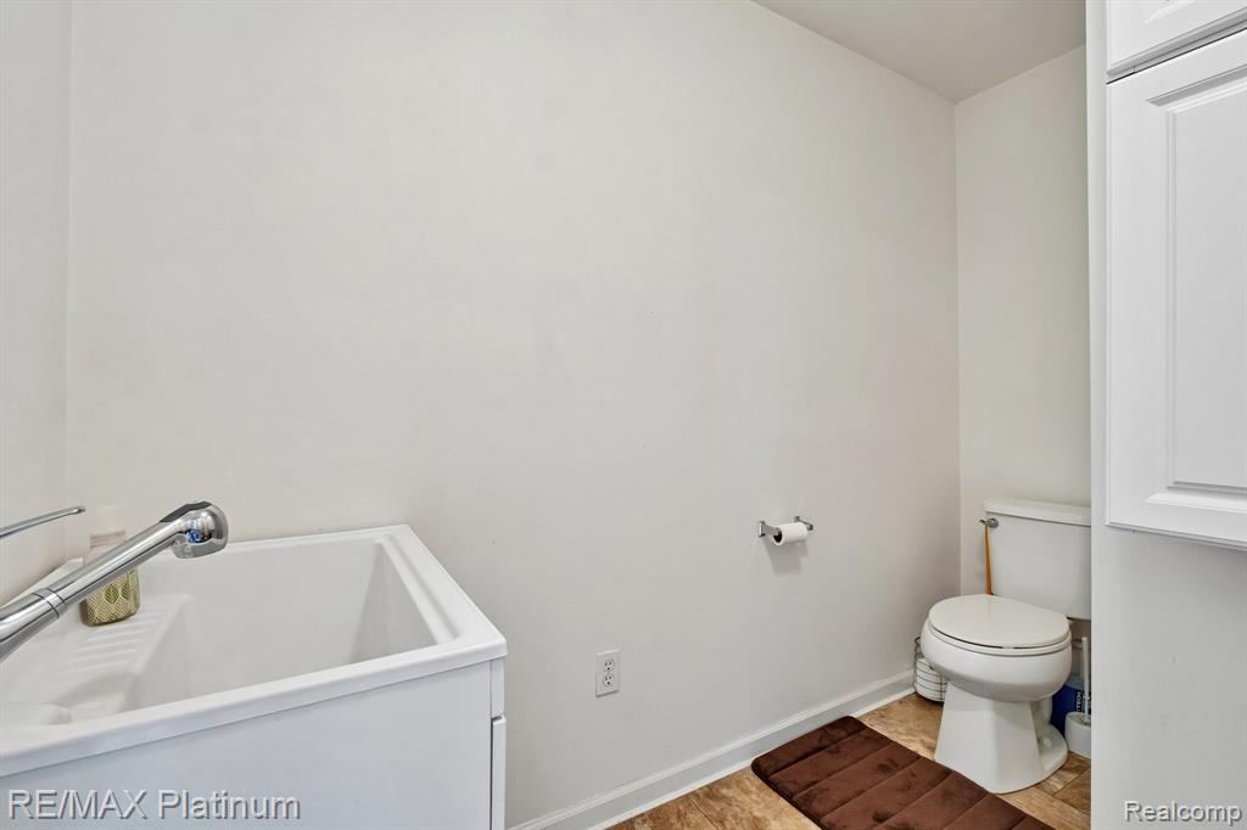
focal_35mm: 15
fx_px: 519
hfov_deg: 100.4
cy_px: 415
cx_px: 624
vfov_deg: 77.3
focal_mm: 10
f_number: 8
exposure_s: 1/15
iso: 400
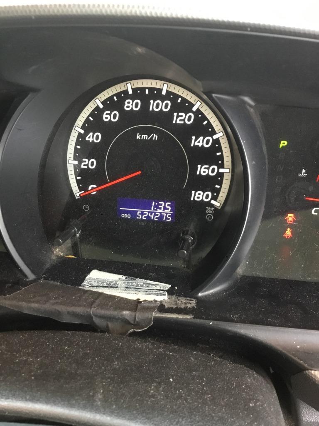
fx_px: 381
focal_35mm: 31
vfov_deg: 58.4
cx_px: 160
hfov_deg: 45.4
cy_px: 213
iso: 200
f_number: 2.4
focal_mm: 3.3
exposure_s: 1/24
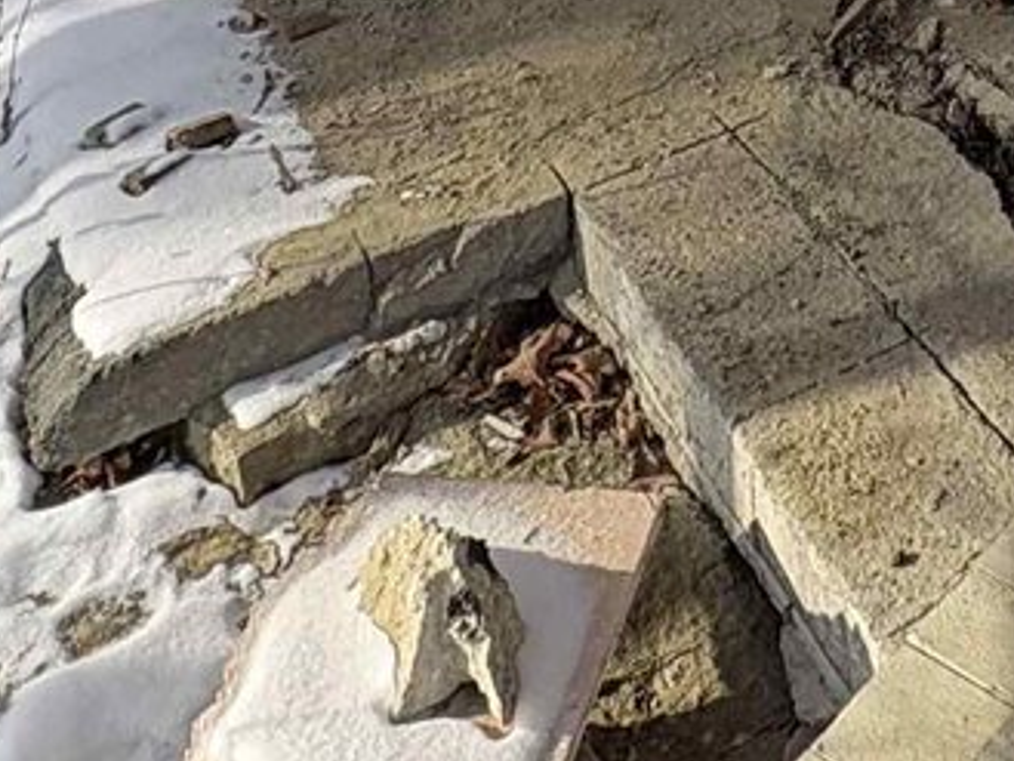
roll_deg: -1.9
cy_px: -983
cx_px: 1014
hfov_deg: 27.0
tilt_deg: +6.6
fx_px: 1993
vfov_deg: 14.9
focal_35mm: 68
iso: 50
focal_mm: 2.22
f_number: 2.2
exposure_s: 1/541
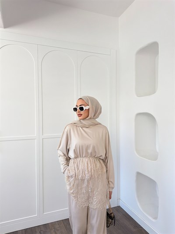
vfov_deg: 71.6
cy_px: 117
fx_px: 162
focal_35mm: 24
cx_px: 88
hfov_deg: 56.8
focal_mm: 6.76
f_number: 1.78
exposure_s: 1/813
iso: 250
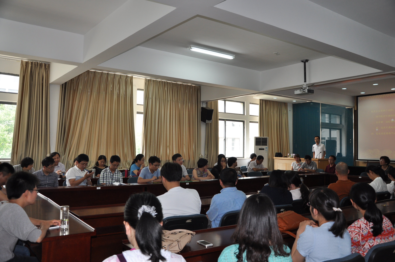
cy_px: 131
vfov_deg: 41.6
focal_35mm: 32
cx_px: 198
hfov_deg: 59.6
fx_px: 345
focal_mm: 21
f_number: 3.8
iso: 400
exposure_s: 1/160
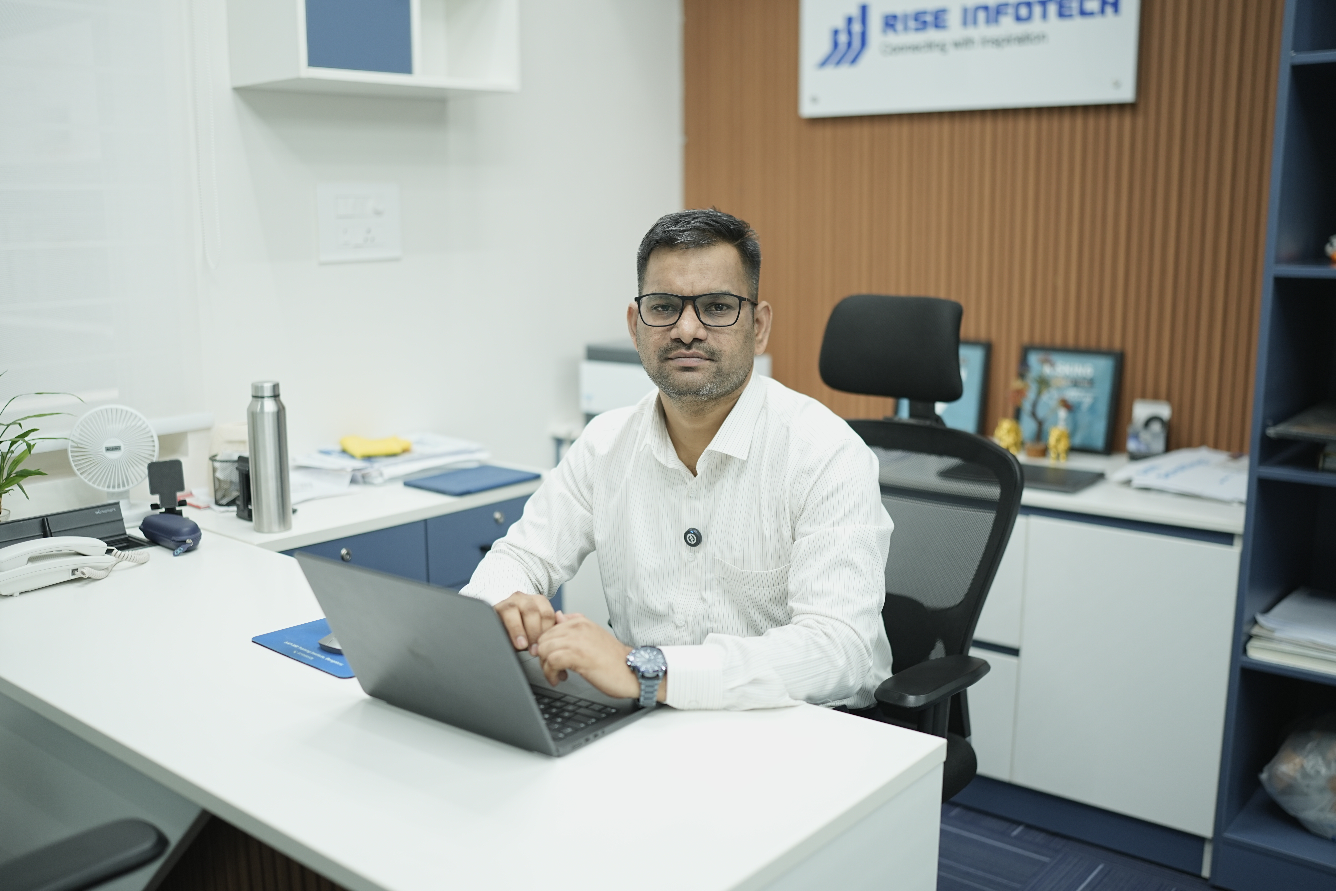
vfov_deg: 37.9
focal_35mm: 35
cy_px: 446
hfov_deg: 54.4
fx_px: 1299
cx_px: 668
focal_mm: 35
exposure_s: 1/100
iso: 200
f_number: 1.4
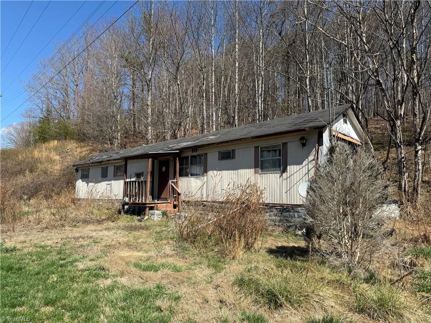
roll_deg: -0.1
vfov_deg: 56.8
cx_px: 216
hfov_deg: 71.6
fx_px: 299
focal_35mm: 24
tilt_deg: +7.8
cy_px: 162
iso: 80
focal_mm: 6.76
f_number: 1.78
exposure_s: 1/3759
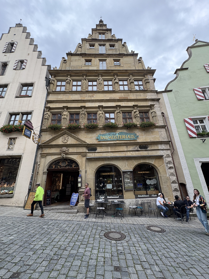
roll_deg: +1.4
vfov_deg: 102.1
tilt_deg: +21.2
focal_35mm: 14
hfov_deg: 85.7
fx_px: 113
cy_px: 140
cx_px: 104
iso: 40
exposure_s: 1/198
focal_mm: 2.22
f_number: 2.2
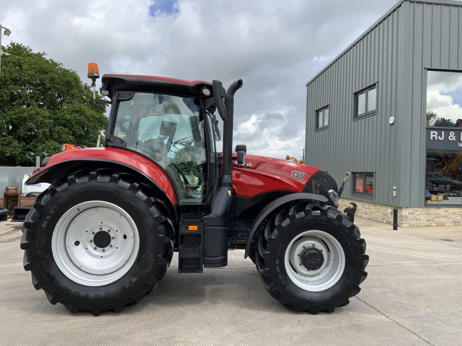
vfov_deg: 48.2
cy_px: 173
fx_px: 387
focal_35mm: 29
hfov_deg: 61.7
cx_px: 231
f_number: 1.8
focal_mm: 3
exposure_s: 1/1490
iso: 16
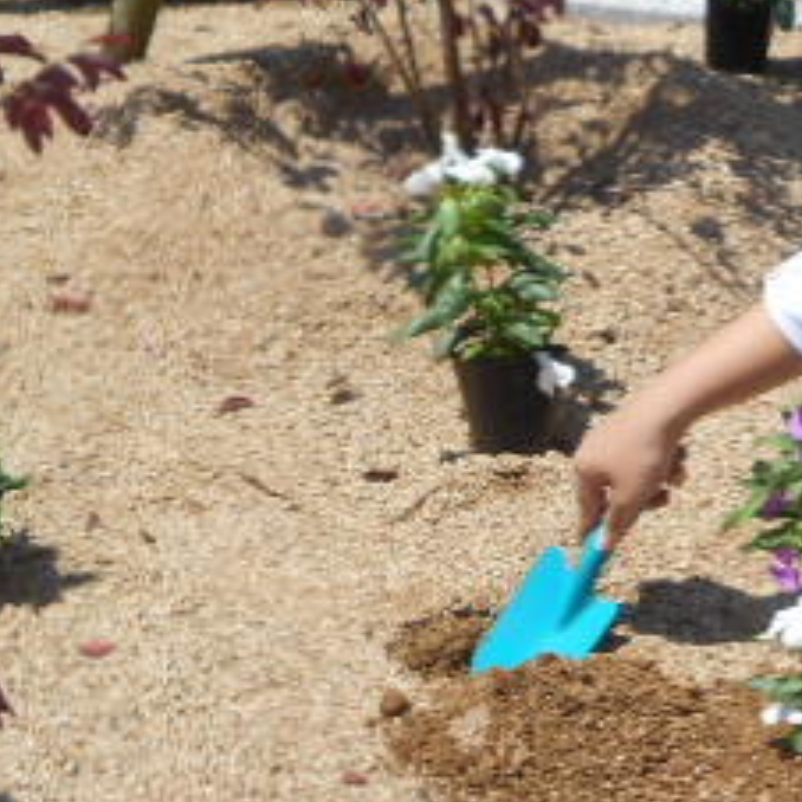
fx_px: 2883
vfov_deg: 15.8
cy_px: 518
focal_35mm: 110
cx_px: 923
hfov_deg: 15.3
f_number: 4.2
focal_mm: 7.7
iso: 80
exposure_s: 1/640
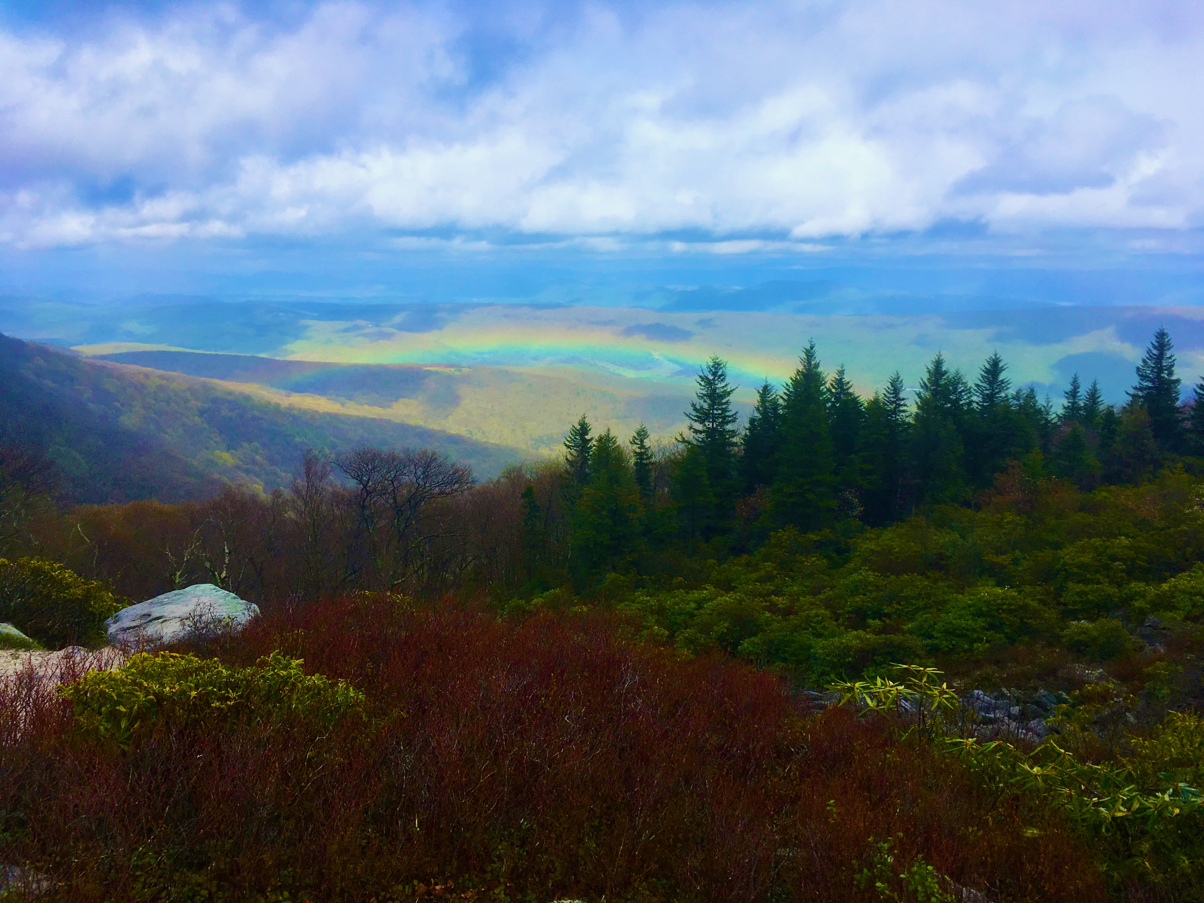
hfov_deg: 61.7
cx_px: 602
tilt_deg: -11.1
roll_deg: +0.4
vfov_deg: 48.2
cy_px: 452
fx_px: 1009
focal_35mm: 29
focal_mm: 4.15
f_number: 2.2
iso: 25
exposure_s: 1/1326
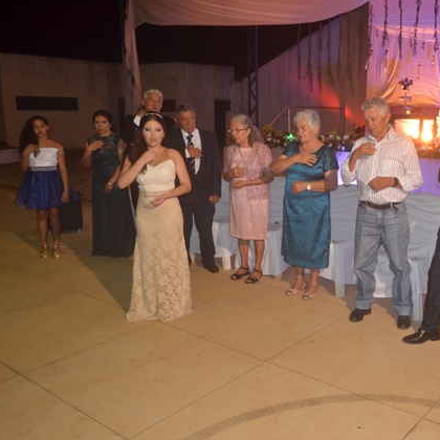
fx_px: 503
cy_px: 221
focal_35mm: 35
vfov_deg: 47.2
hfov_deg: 45.5
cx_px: 331
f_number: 3.5
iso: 720
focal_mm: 18
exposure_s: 1/60
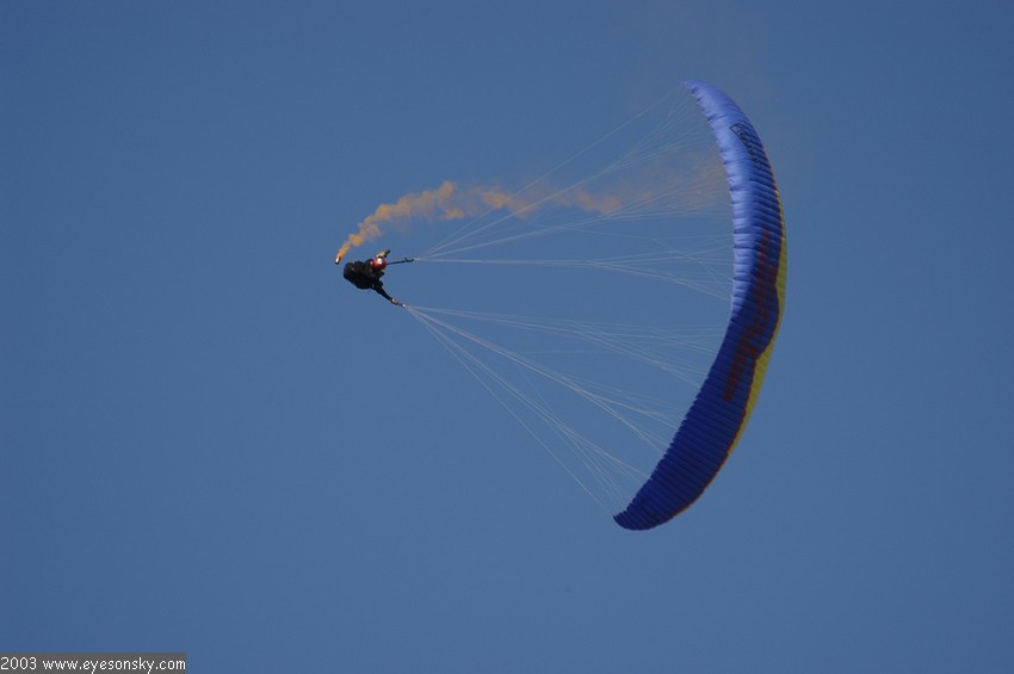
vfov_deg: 2.3
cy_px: 337
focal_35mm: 600
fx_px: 16883
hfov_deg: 3.4
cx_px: 507
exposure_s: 1/1000
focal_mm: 400
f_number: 5.6
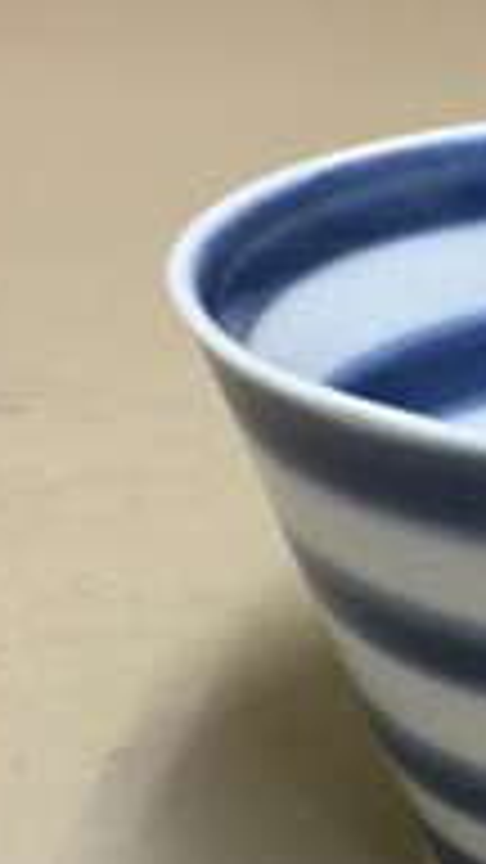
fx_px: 1810
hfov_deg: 14.6
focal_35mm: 79
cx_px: 657
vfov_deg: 26.8
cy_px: 513
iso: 64
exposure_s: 1/33
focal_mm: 4.15
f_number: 2.2
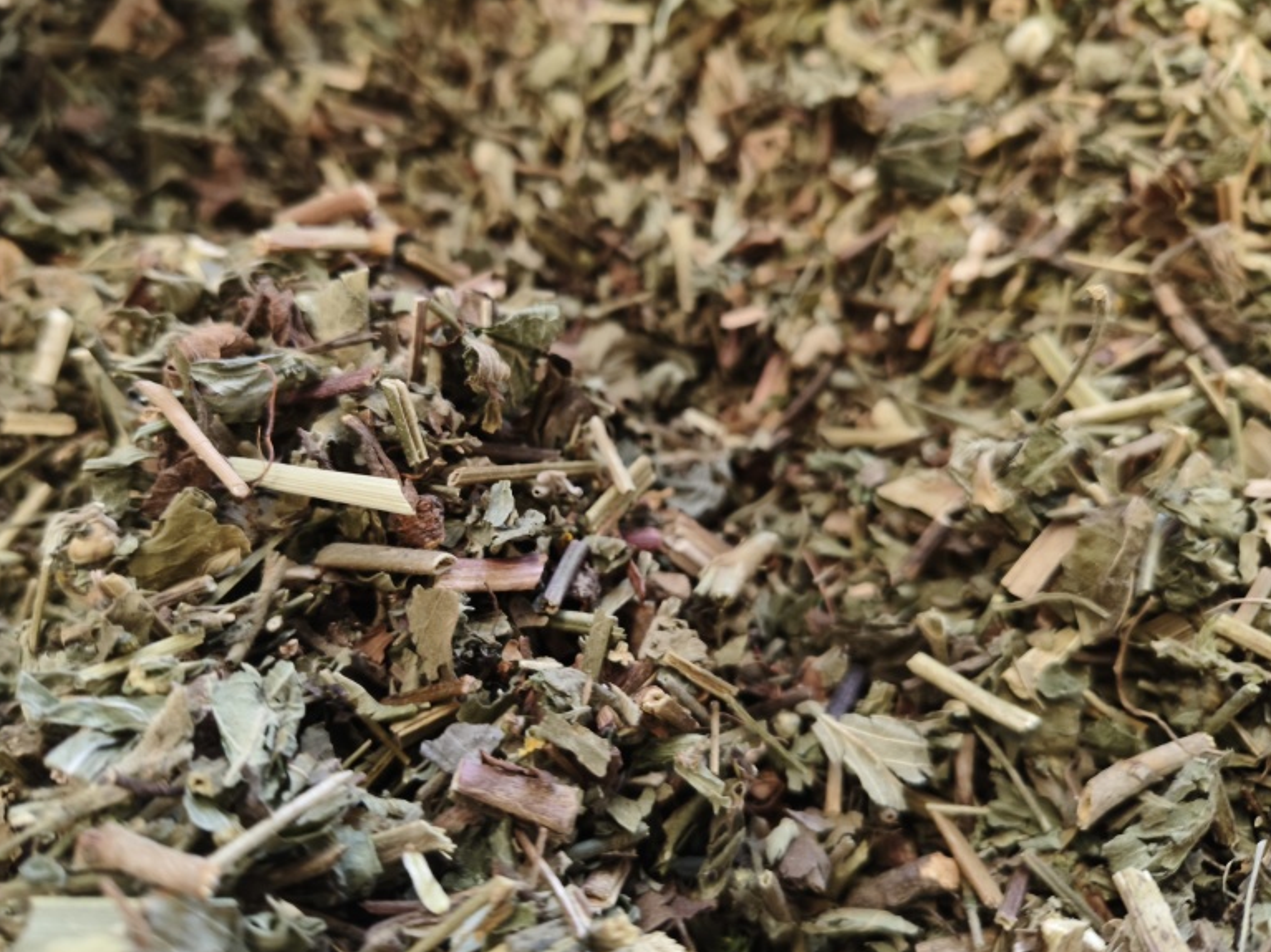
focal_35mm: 24
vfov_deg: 56.8
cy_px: 480
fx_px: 881
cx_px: 618
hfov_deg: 71.6
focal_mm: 5.6
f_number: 1.88
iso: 802
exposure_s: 1/100
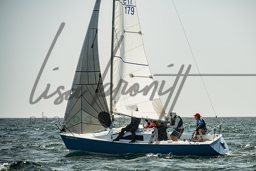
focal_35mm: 217
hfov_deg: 9.5
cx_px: 150
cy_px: 100
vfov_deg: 6.3
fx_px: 1545
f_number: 6.3
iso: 320
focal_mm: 185
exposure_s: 1/1250
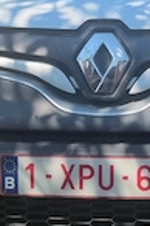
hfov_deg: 18.3
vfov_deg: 27.1
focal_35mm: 74
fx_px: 464
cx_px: 99
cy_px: 63
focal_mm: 5.4
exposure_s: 1/2000
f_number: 1.8
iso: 50
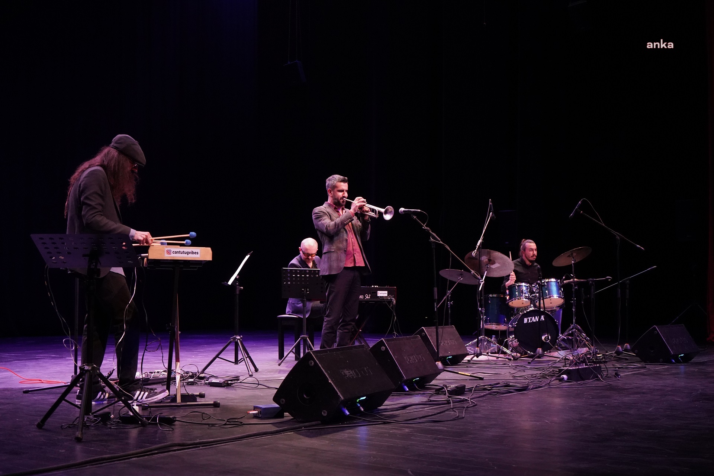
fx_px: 873
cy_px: 238
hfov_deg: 44.5
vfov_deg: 30.5
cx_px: 357
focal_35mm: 44
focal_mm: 44
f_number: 5.6
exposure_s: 1/125
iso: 6400
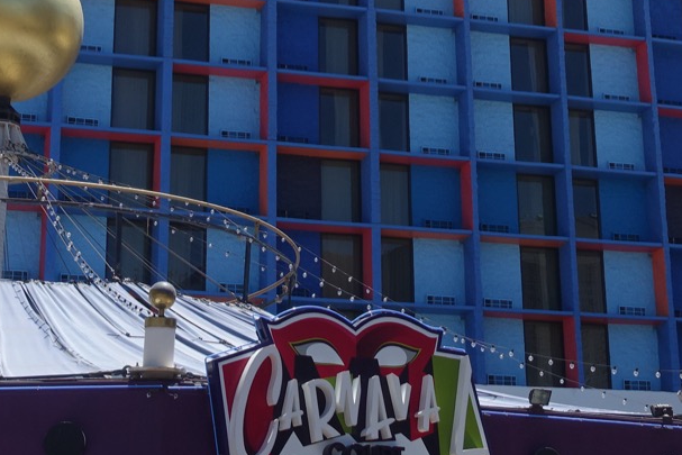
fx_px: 2046
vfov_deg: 12.3
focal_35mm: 108
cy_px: -119
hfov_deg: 18.9
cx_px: 417
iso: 125
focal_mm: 14.9
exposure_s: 1/125
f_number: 4
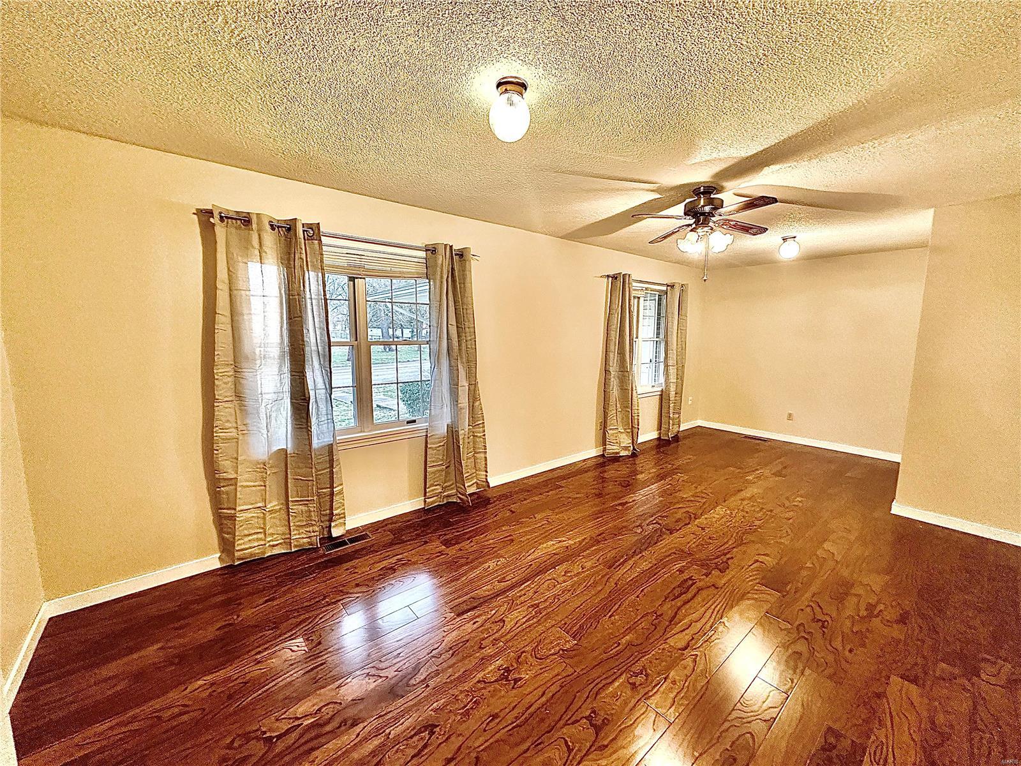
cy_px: 383
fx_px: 413
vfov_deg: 85.7
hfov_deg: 102.1
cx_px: 510
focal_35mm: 14
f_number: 2.2
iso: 500
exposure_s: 1/60
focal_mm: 2.22
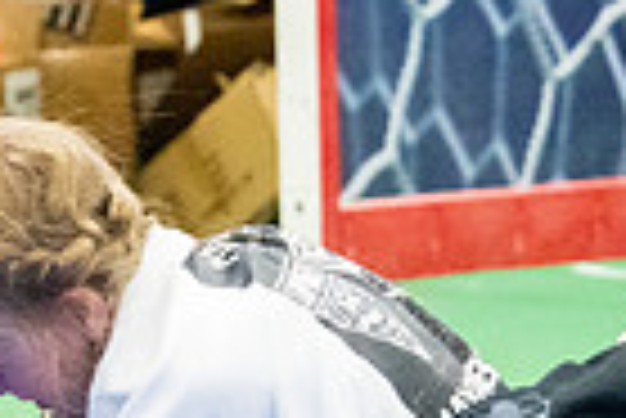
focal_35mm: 437
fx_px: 7607
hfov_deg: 4.7
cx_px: 338
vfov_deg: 3.1
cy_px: 685
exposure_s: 1/400
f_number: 4
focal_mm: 70
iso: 6400
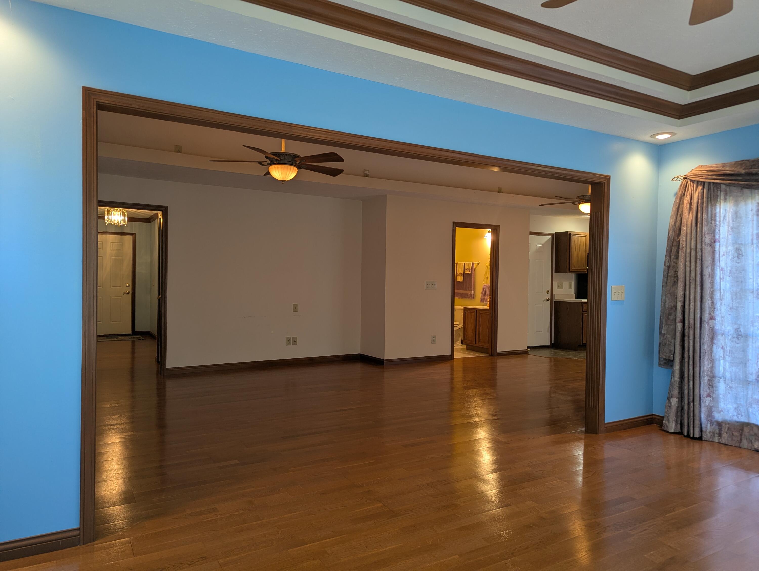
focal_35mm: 24
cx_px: 380
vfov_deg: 56.9
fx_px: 527
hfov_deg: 71.5
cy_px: 286
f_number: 1.85
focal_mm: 6.81
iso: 54
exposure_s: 1/30
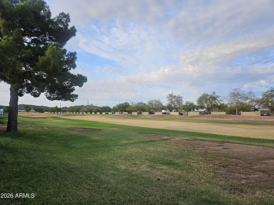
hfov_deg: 73.9
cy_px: 102
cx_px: 137
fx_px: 182
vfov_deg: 58.9
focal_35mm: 23
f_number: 1.8
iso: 25
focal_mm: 5.4
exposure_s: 1/701
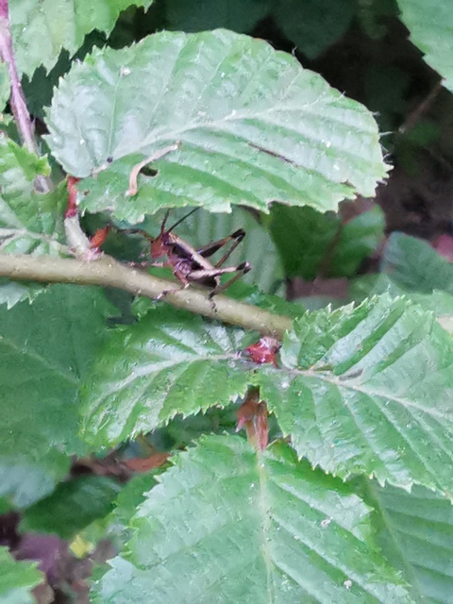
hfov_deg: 18.2
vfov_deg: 24.1
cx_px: 226
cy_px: 302
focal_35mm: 81
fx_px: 1413
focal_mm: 2.26
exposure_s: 1/25
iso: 500
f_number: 2.2
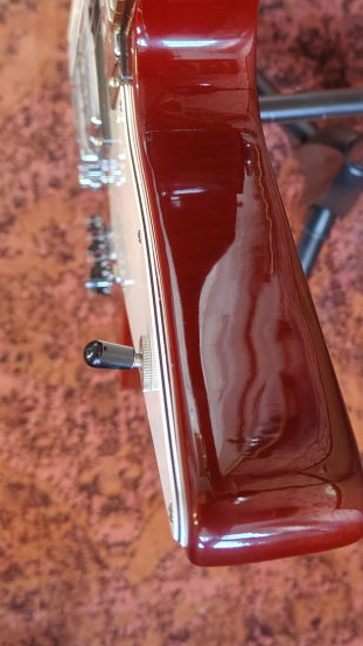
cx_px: 306
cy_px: 232
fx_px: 874
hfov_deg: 23.0
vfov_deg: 40.2
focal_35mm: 51
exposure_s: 1/20
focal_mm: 5.59
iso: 1000
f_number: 1.8
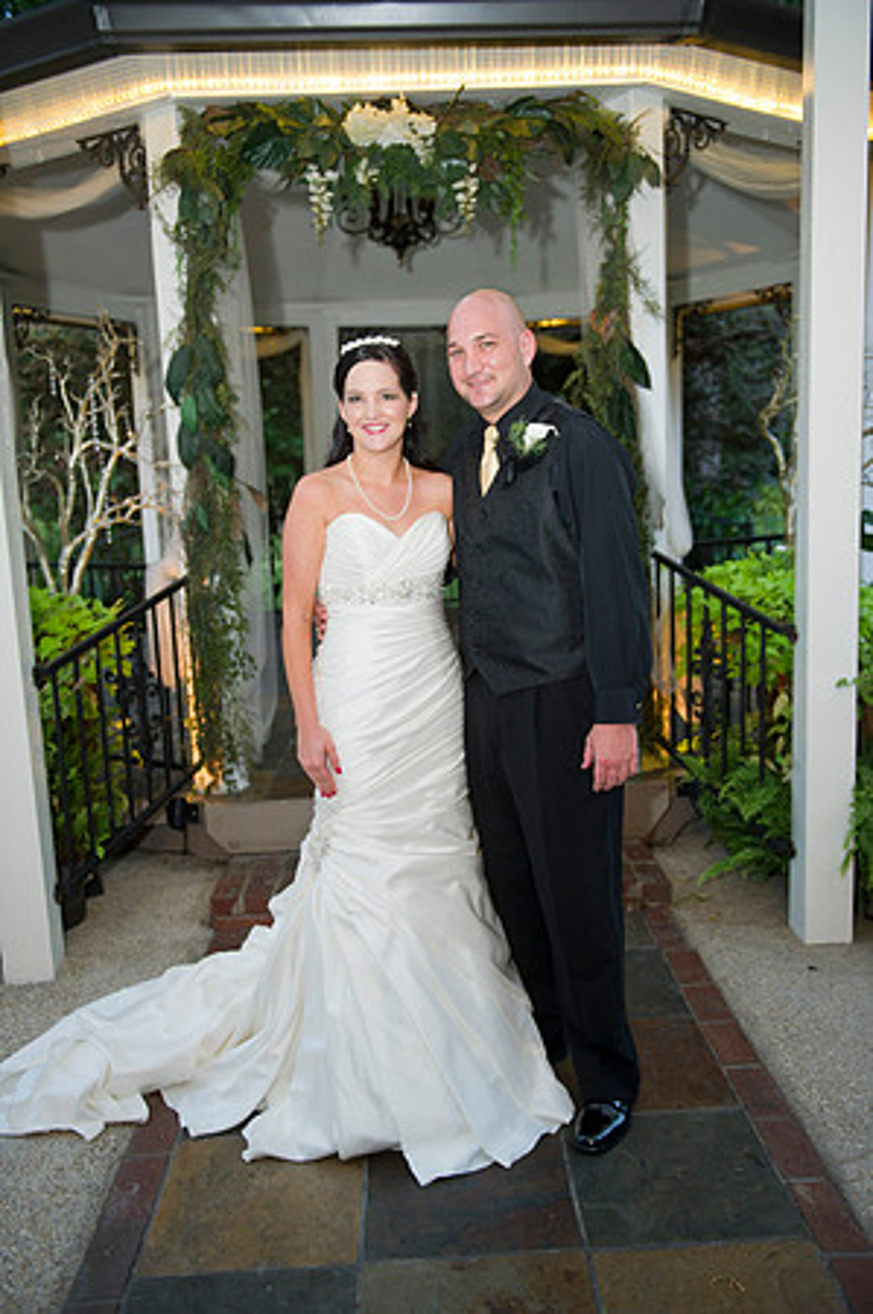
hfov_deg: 42.2
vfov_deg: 60.3
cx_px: 436
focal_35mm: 31
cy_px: 657
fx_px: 1130
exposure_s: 1/100
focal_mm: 31
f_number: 2.8
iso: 1250
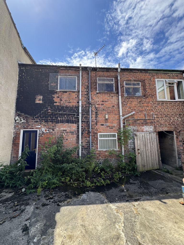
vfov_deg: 102.1
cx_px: 92
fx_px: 99
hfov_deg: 85.7
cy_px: 122
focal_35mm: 14
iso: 40
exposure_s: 1/283
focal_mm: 2.22
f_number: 2.2
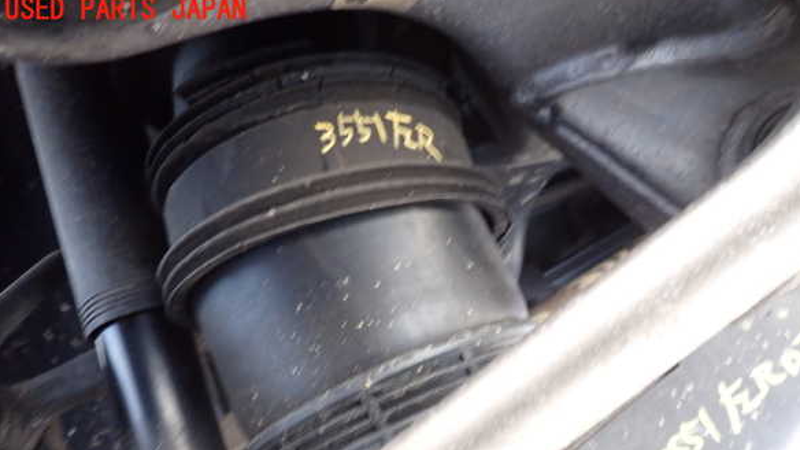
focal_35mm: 28
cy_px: 302
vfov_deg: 40.9
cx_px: 408
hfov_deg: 67.9
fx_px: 594
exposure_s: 1/30
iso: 500
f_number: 2
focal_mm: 4.5
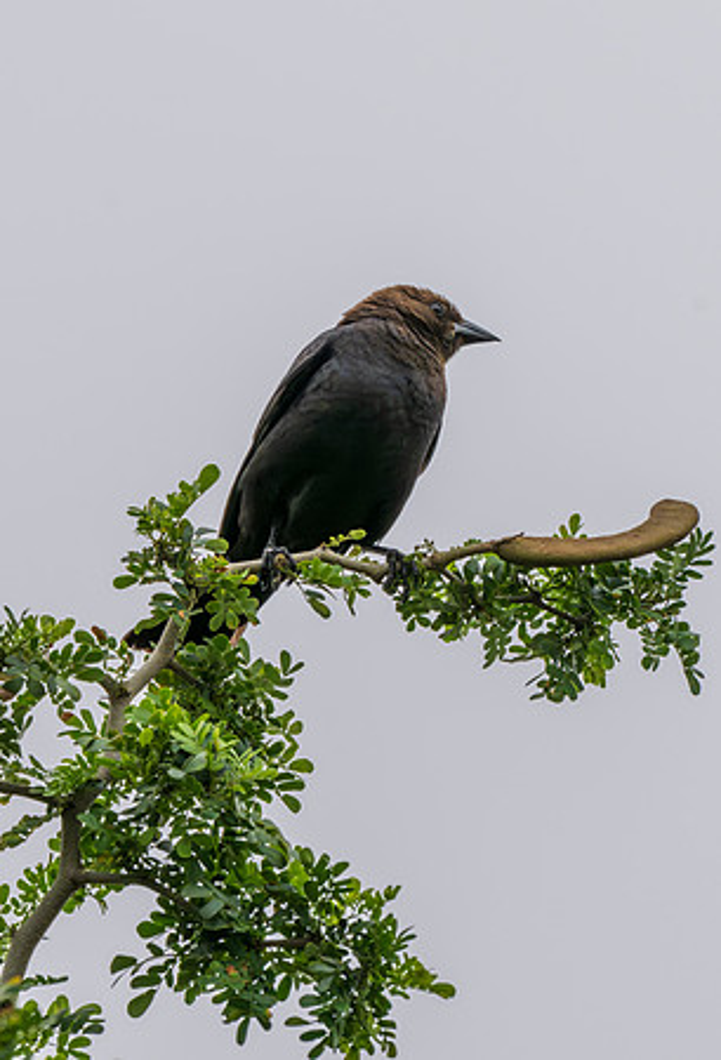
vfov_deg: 1.9
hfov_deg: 1.3
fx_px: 31816
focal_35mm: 1074
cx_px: 284
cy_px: 557
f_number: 9
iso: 400
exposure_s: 1/2000
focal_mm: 600
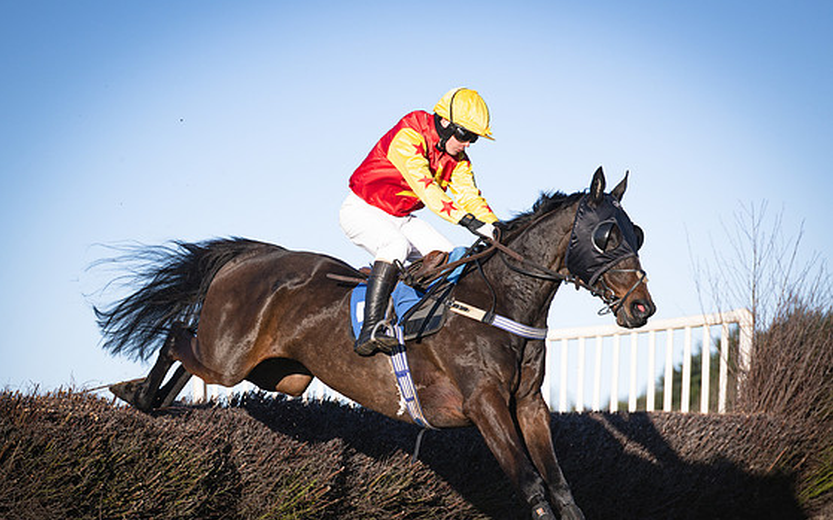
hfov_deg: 15.7
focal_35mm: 133
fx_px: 3018
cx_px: 438
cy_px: 370
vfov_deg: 9.8
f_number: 2.8
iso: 100
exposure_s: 1/2000
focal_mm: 70
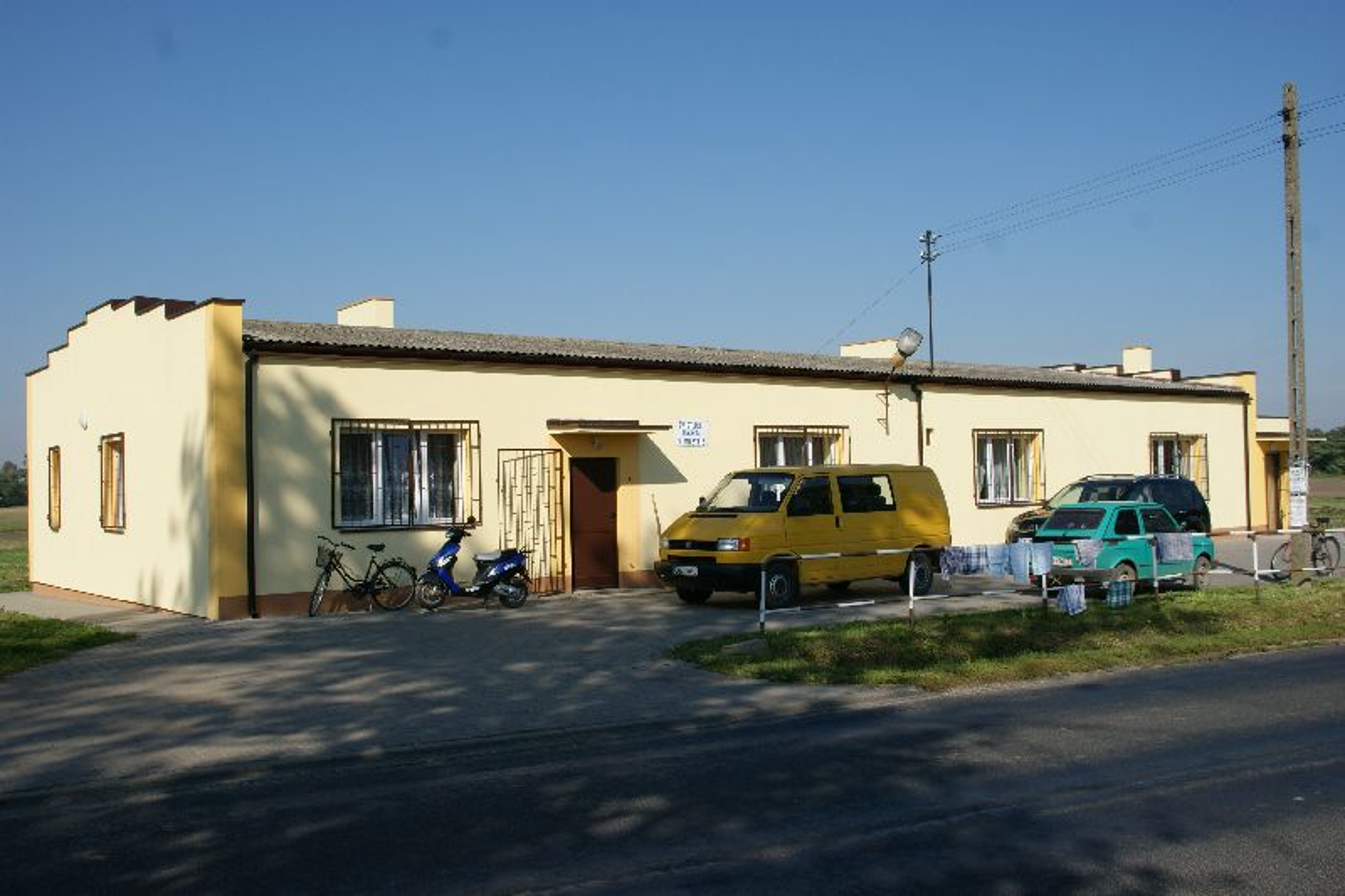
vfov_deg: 40.0
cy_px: 448
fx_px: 1233
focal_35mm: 33
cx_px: 672
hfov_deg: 57.2
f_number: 10
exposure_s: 1/250
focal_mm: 22
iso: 100
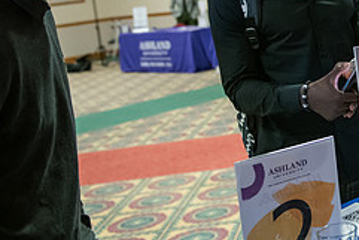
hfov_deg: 24.8
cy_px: 22
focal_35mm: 77
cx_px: 380
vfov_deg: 17.5
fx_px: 768
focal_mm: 32
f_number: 3.2
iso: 2500
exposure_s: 1/200
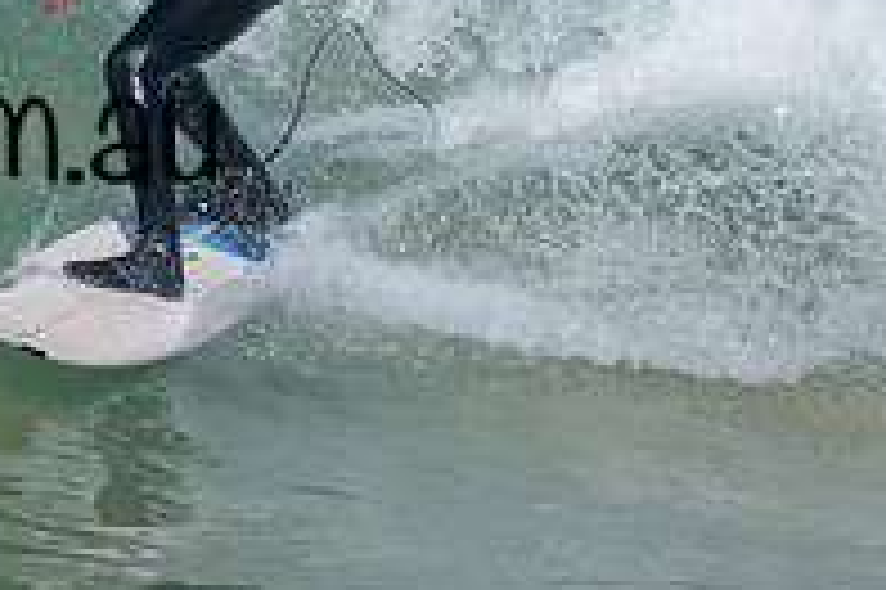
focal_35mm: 3247
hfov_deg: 0.6
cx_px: -134
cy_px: -31
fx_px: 79844
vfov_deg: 0.4
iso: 180
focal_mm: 800
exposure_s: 1/2000
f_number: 6.3
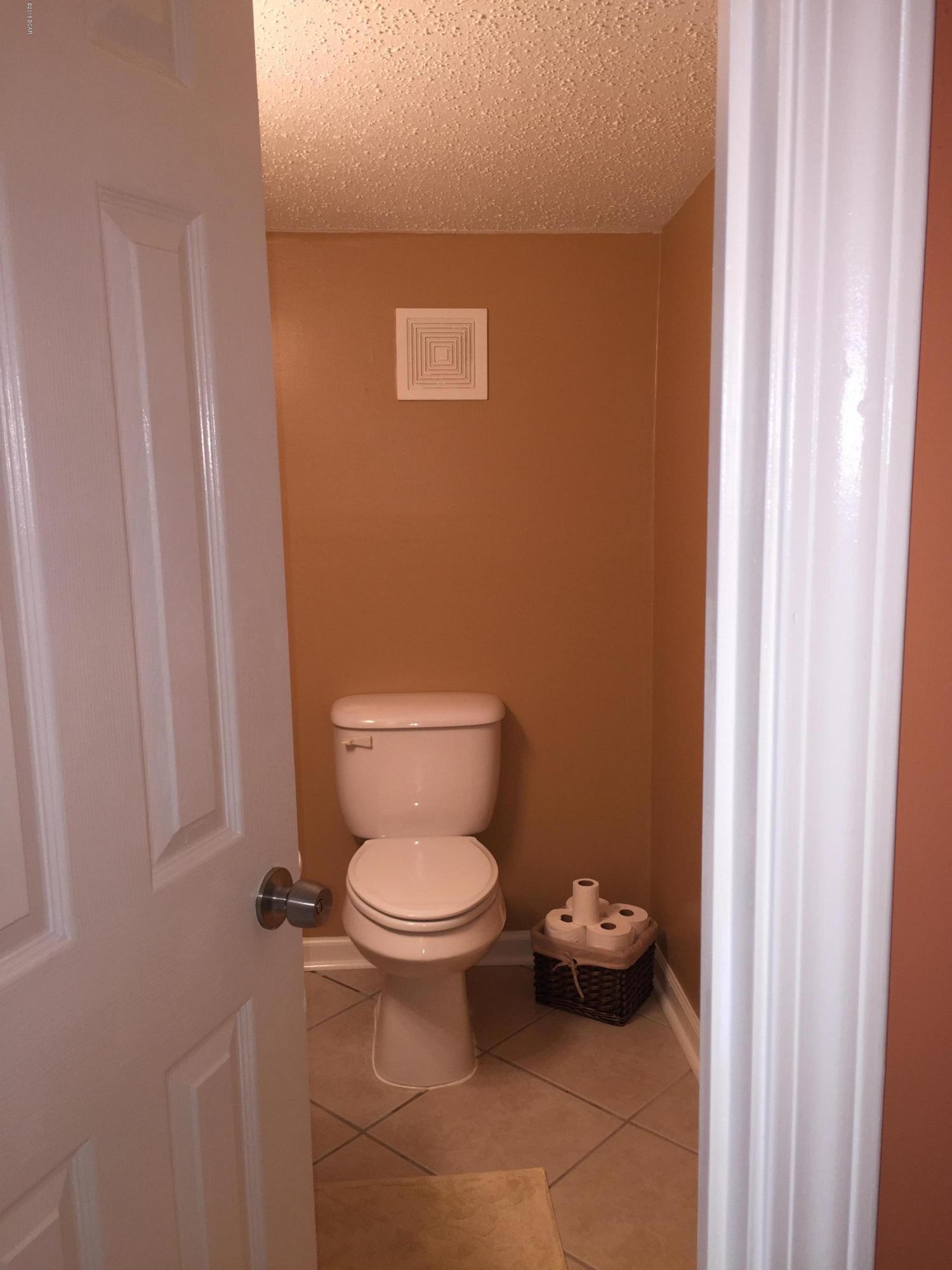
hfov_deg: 48.2
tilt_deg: -9.9
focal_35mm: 29
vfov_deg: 61.7
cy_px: 635
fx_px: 1063
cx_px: 476
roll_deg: +1.5
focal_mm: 4.15
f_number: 2.2
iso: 32
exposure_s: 1/36
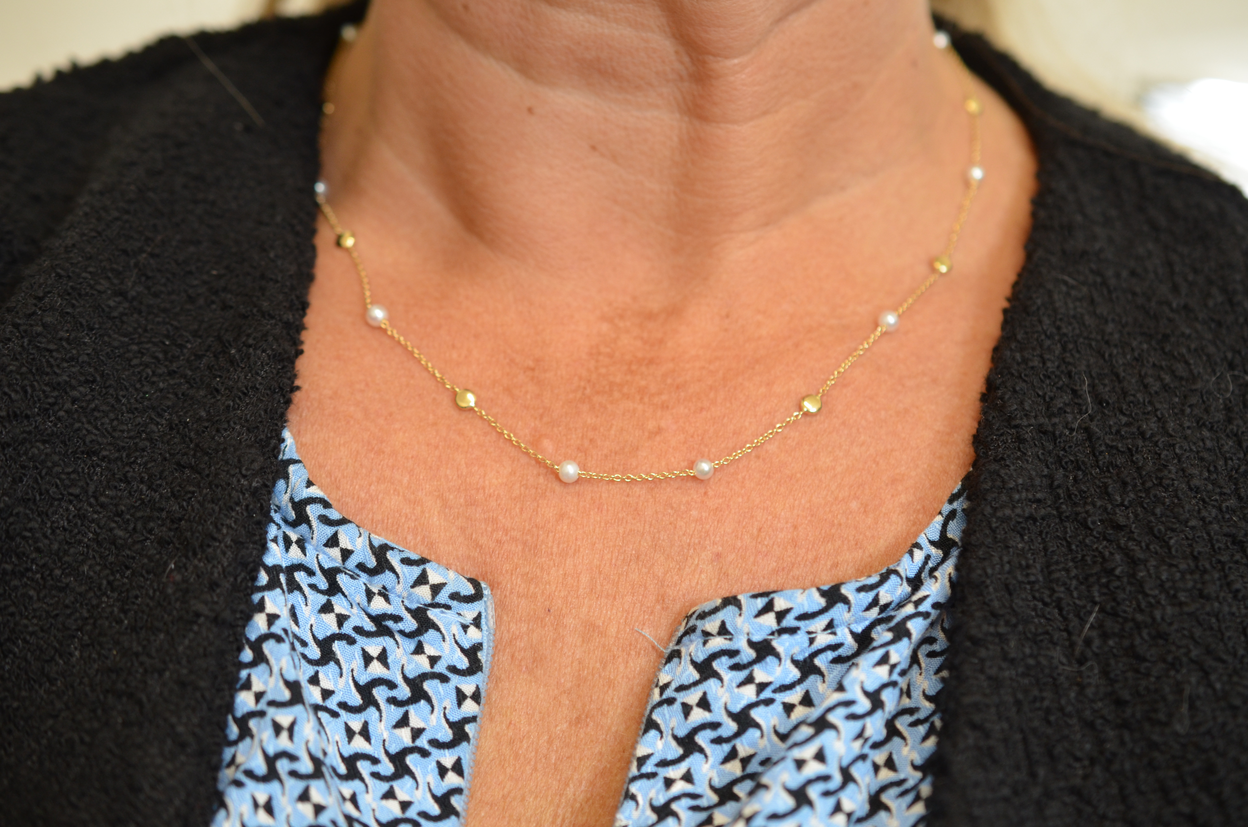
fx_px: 2076
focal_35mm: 60
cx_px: 624
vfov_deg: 22.5
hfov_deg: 33.5
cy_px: 414
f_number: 4
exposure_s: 1/60
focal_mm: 40
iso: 450
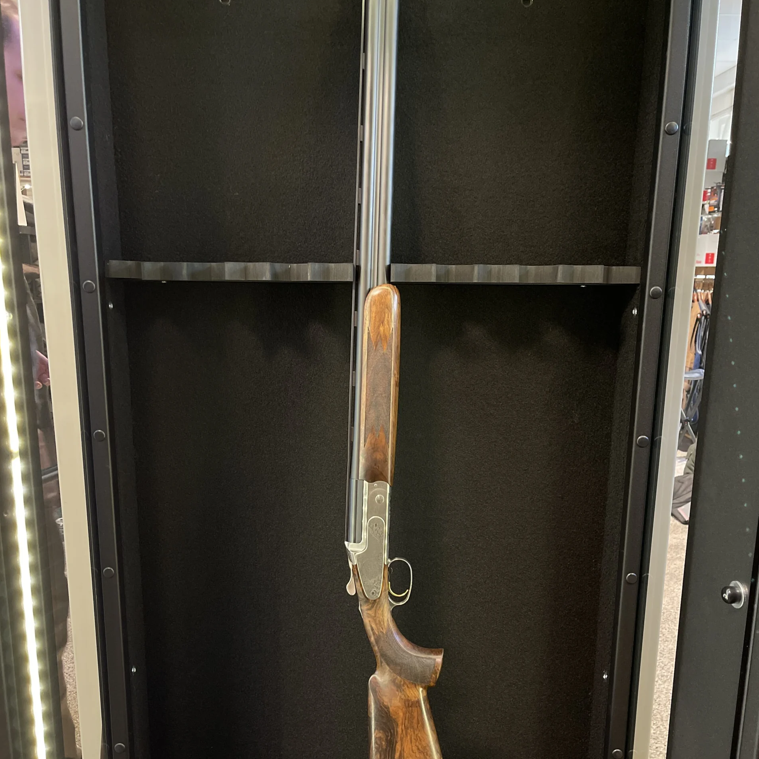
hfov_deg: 52.5
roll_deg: -0.4
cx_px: 383
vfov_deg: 52.3
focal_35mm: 31
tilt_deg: -13.2
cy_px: 445
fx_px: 769
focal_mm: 5.1
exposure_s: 1/48
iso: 500
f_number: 1.6
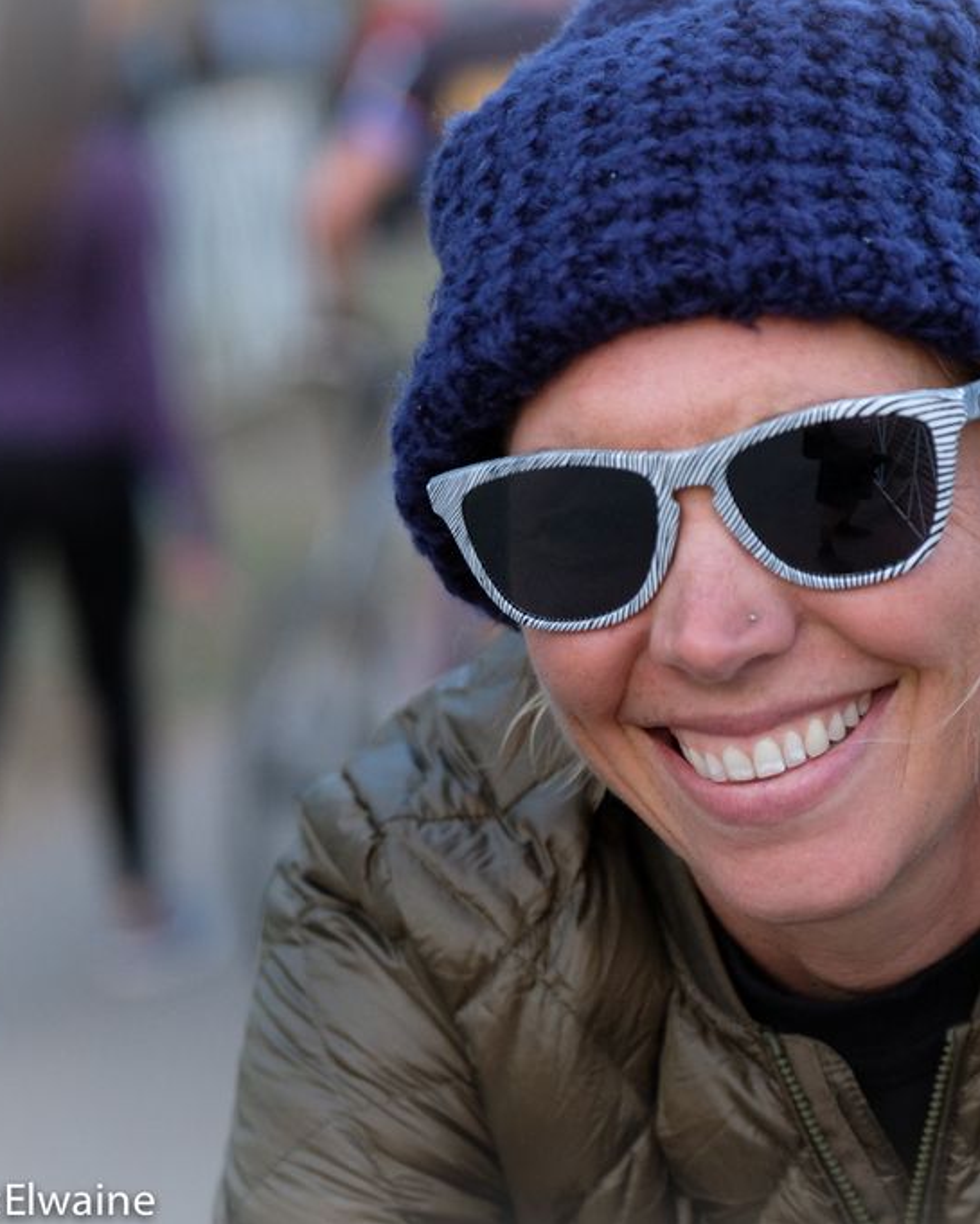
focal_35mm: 151
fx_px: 5473
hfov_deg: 10.2
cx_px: 723
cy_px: 611
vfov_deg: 12.8
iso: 1600
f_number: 2.8
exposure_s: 1/1250
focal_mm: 71.5
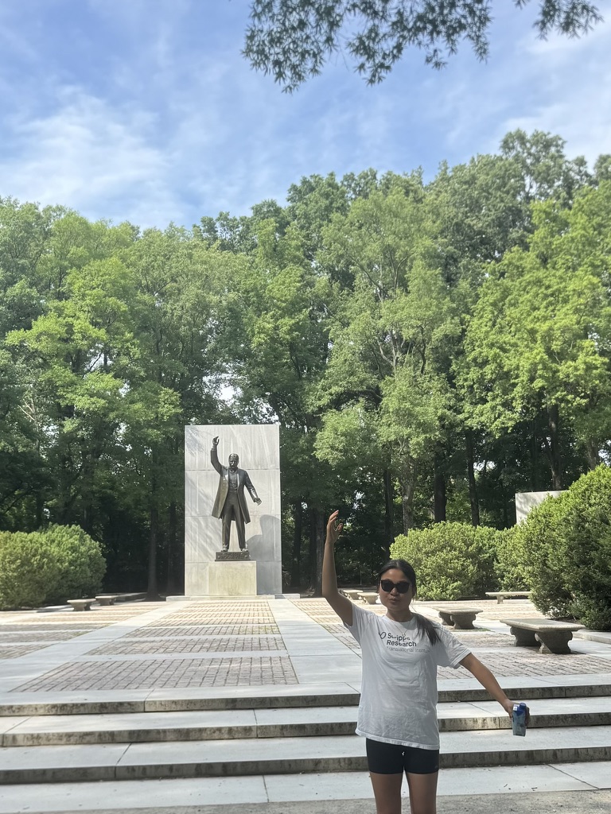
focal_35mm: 24
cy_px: 407
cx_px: 306
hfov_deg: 56.8
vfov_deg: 71.6
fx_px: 565
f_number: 1.78
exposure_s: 1/1261
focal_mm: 6.76
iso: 80
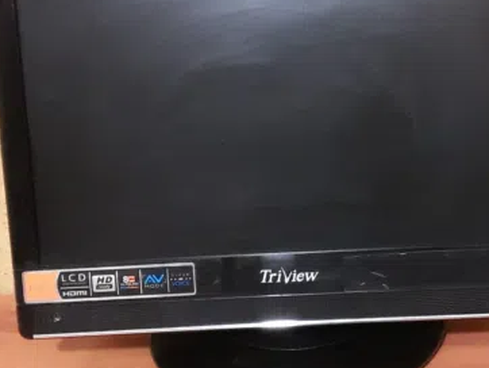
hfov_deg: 35.6
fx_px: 749
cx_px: 346
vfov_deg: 27.4
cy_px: 118
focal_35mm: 53
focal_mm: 2.2
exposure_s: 1/20
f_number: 1.9
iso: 500
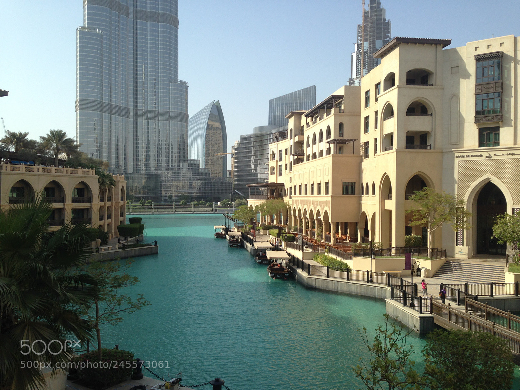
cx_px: 260
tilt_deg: +2.1
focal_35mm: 33
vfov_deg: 42.9
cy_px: 195
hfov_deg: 55.4
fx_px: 496
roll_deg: -1.2
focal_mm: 4.12
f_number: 2.4
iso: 50
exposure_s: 1/1106
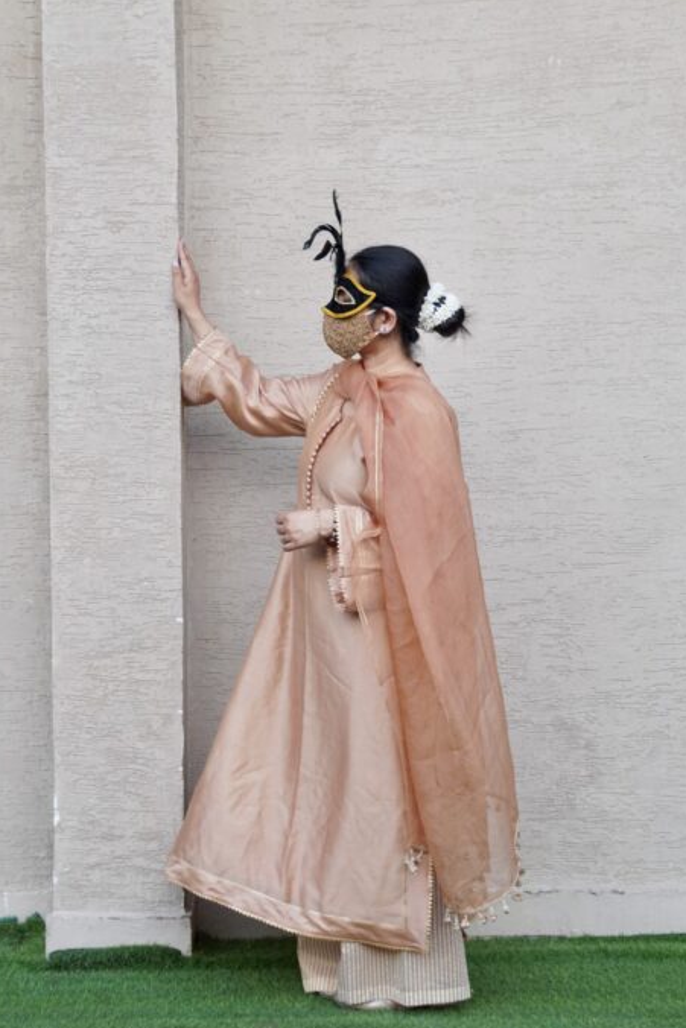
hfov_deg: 14.9
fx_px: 2615
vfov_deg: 22.2
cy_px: 563
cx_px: 342
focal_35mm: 92
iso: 800
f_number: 6.3
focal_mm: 55
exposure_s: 1/200
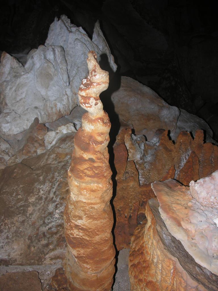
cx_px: 109
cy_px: 146
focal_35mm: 35
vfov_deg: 52.6
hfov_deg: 40.7
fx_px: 294
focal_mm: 8.9
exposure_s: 1/60
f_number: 2.8
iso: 50
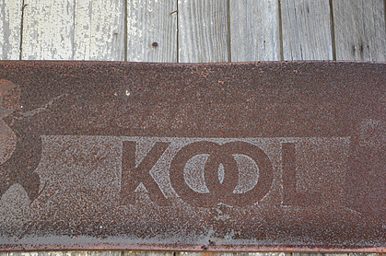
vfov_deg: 16.4
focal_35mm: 83
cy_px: 161
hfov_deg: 24.5
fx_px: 889
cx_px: 205
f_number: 5
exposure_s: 1/100
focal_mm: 40
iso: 400
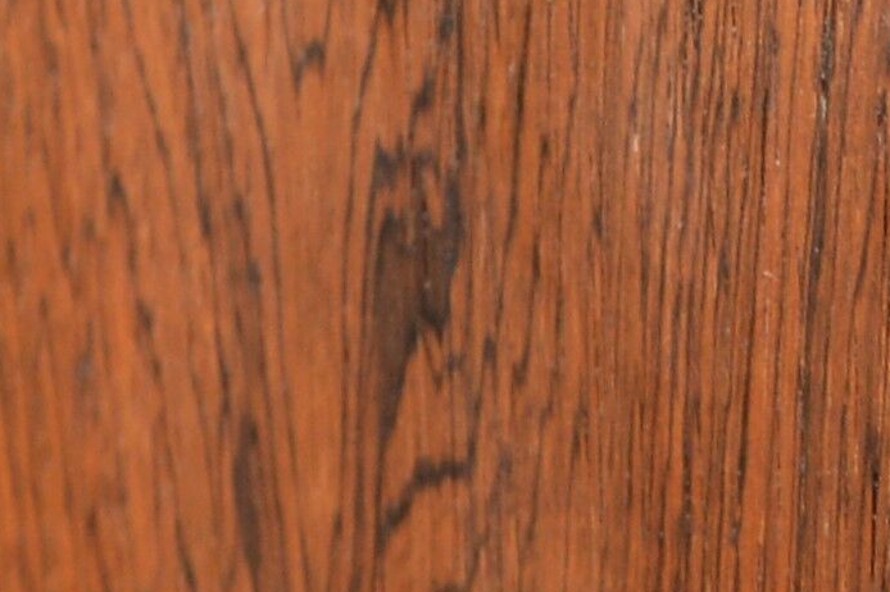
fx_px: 6375
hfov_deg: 7.5
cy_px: 28
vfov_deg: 5.3
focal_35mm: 258
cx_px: 2081
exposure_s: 1/125
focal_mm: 30
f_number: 7.1
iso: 200
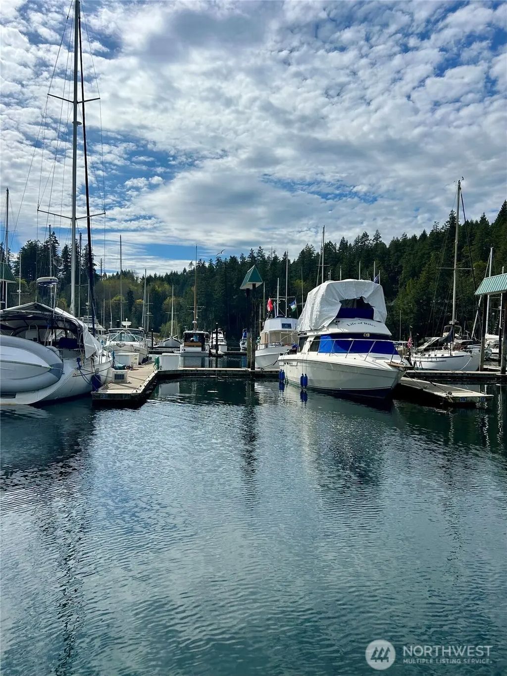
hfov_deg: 53.1
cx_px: 254
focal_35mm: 26
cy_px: 338
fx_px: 507
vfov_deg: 67.3
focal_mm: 5.7
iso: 50
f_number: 1.5
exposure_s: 1/11364
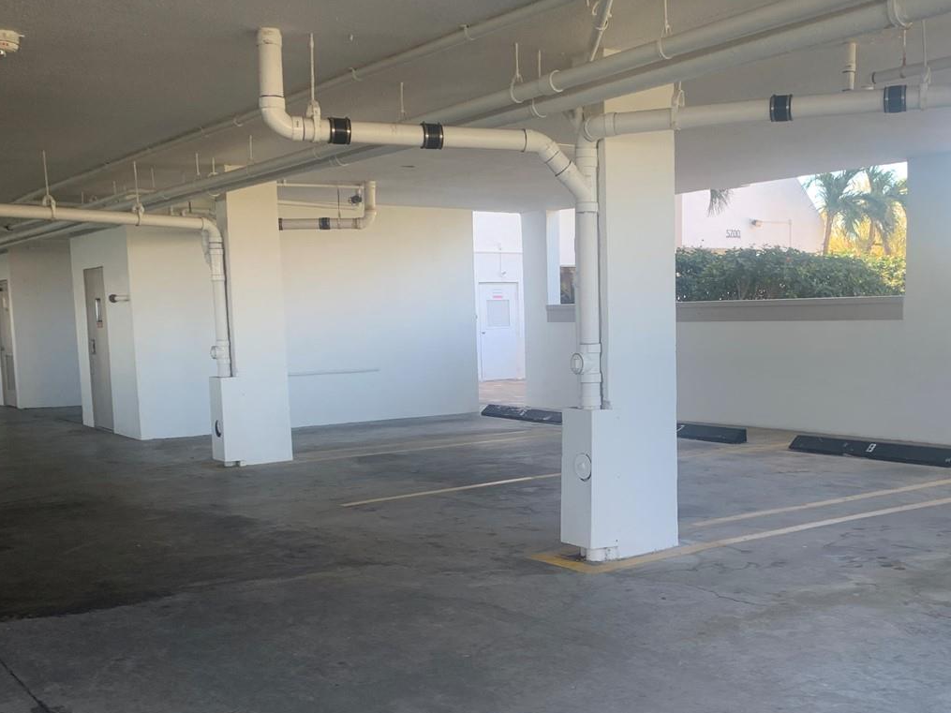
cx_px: 561
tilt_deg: -4.9
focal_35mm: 41
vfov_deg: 34.9
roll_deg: +0.9
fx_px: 1126
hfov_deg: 45.6
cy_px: 450
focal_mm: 4.25
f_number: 1.8
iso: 25
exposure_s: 1/121
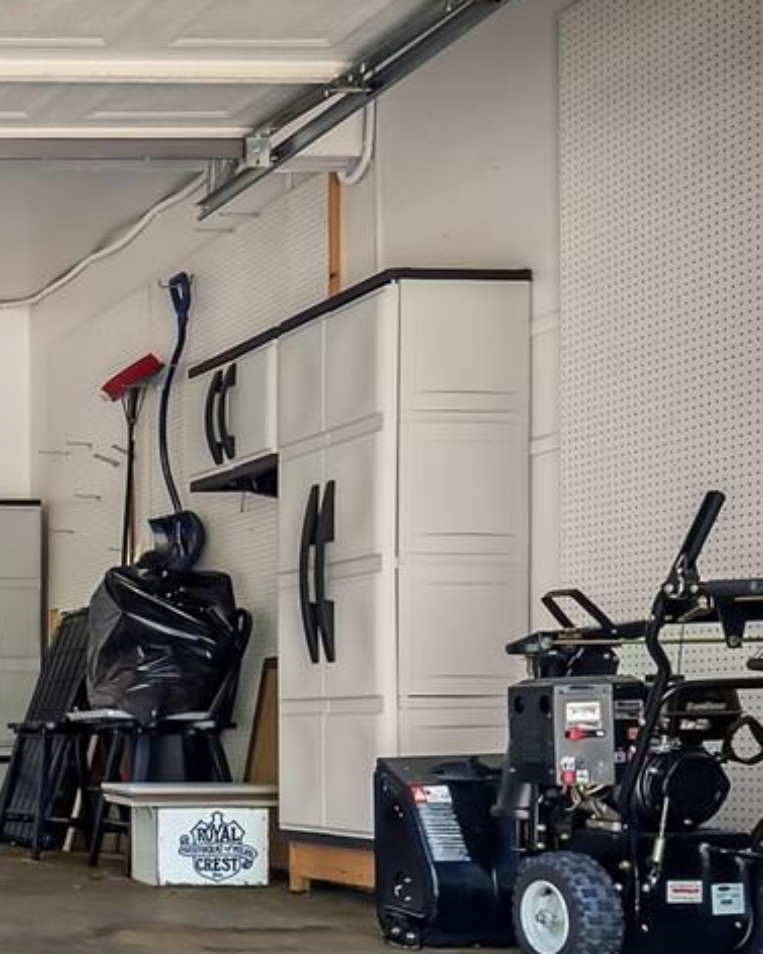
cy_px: 788
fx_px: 1496
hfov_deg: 21.2
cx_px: -544
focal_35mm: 53
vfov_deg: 34.1
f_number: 9
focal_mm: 8
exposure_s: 1/8
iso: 200
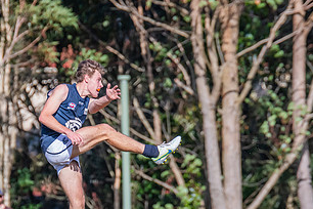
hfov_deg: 2.1
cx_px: 100
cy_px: 177
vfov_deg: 1.4
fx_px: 8346
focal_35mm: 960
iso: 800
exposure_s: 1/2000
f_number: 7.1
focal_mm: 420
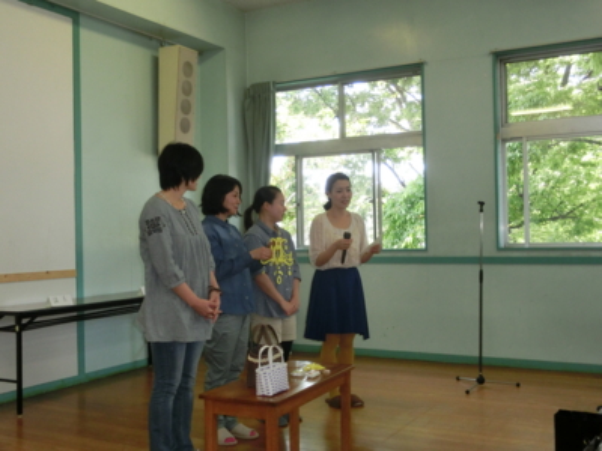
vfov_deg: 36.0
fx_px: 696
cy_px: 226
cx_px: 301
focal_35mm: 40
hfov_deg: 46.8
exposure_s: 1/125
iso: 320
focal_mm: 7.15
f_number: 4
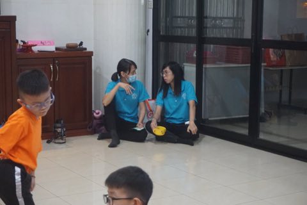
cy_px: 102
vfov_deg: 19.7
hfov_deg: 29.2
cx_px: 154
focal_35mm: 69
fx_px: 588
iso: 3200
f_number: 5.6
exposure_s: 1/80
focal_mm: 46
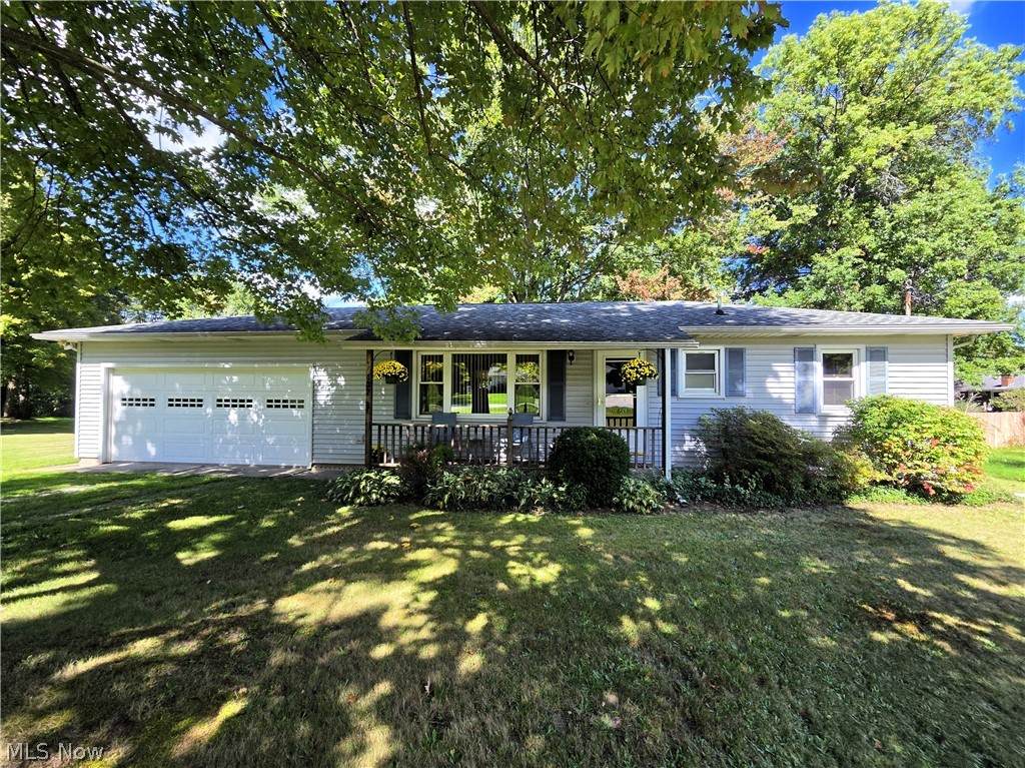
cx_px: 512
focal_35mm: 13
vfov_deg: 89.9
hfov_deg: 106.2
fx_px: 385
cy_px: 384
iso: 100
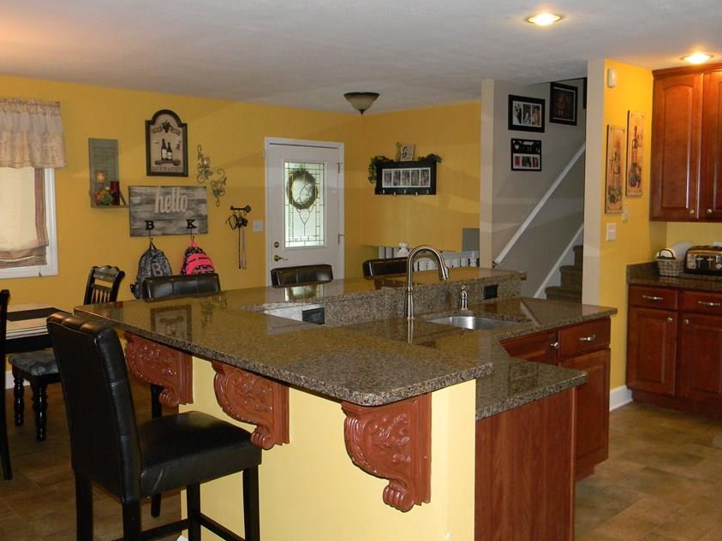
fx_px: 709
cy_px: 255
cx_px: 378
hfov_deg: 53.9
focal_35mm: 34
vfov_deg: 41.8
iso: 255
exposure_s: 1/26
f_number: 3.5
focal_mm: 5
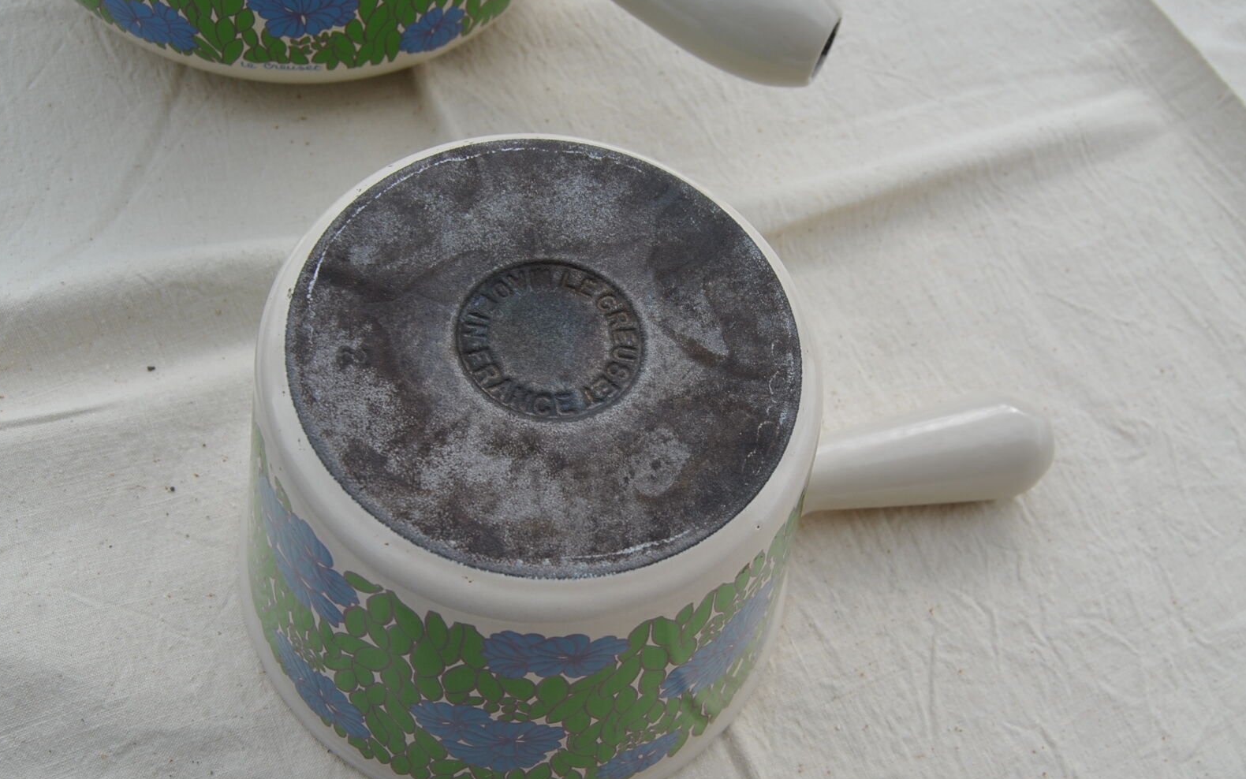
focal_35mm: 36
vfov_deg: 35.5
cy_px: 492
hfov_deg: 54.5
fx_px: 1210
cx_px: 651
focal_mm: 19
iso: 100
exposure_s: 1/250
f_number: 8
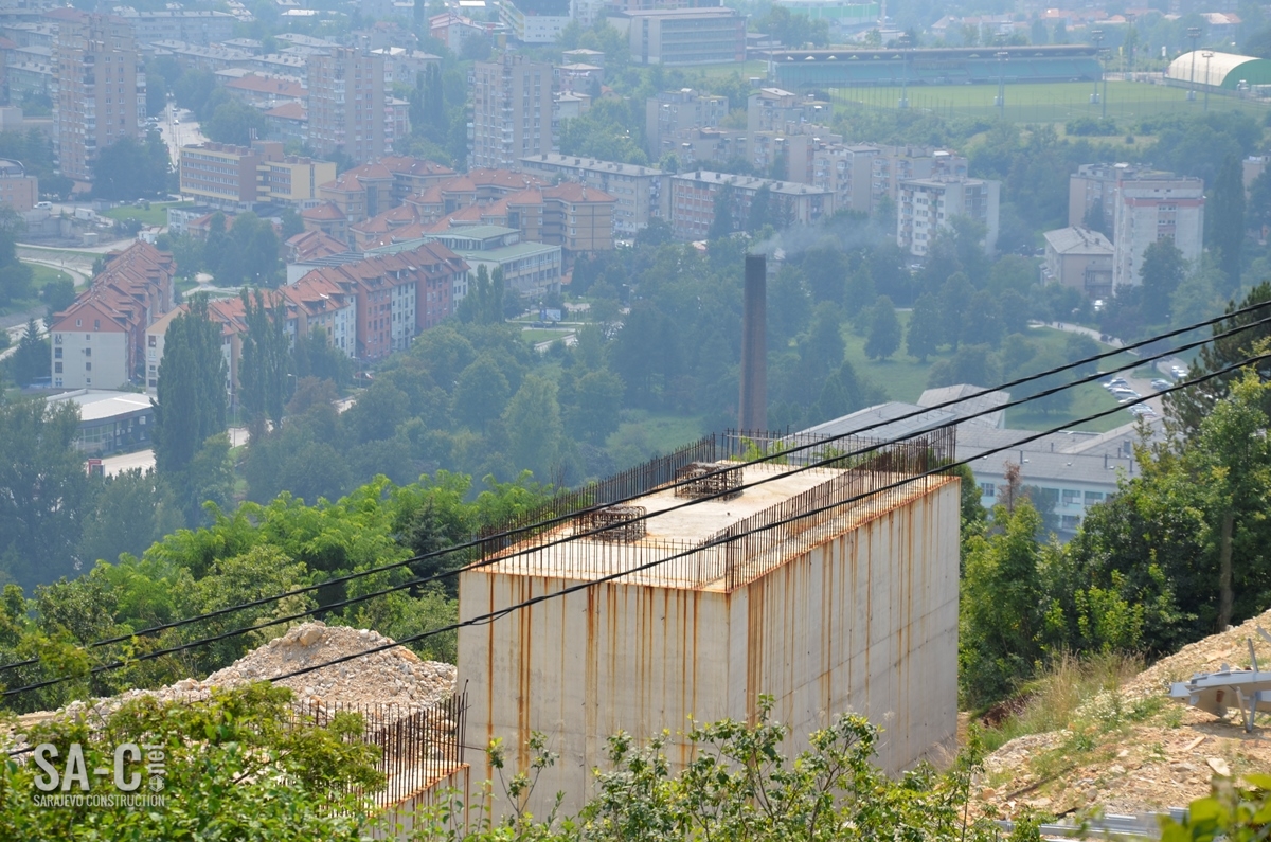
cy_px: 421
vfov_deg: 10.1
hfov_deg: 15.2
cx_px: 636
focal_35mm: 135
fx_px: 4757
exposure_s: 1/250
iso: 125
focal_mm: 90
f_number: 8
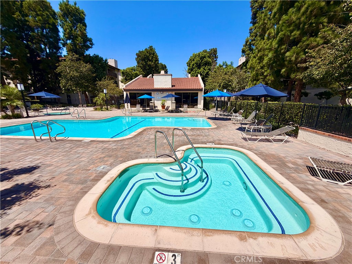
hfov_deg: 102.1
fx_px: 142
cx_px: 176
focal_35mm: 14
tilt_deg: -11.5
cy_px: 132
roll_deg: -0.2
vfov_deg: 85.7
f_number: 2.2
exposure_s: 1/1497
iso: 20
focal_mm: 2.22
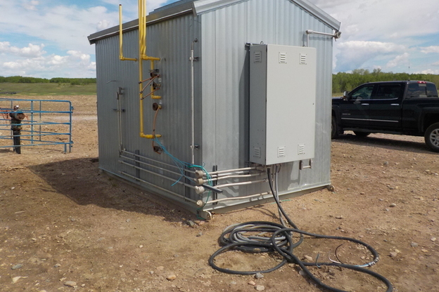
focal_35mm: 32
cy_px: 130
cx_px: 220
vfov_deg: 41.1
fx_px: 390
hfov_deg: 58.7
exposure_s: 1/500
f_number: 6.6
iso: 125
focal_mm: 4.1
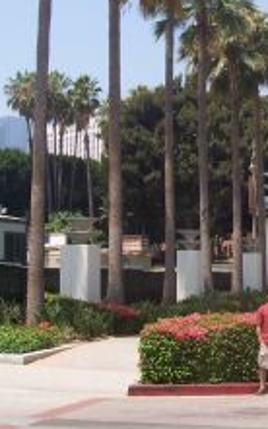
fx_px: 830
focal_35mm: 71
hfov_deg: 18.0
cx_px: 254
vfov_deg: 28.9
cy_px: 173
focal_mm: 5.6
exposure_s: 1/500
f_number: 5.6
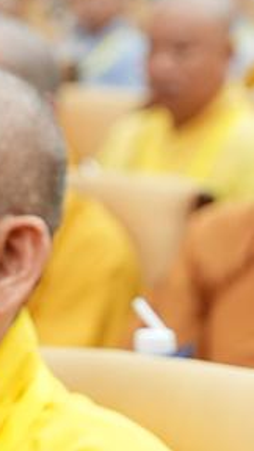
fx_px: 2562
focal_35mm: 214
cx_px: 91
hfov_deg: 5.7
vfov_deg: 10.0
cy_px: 503
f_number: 2.8
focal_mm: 49
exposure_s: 1/160
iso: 2000
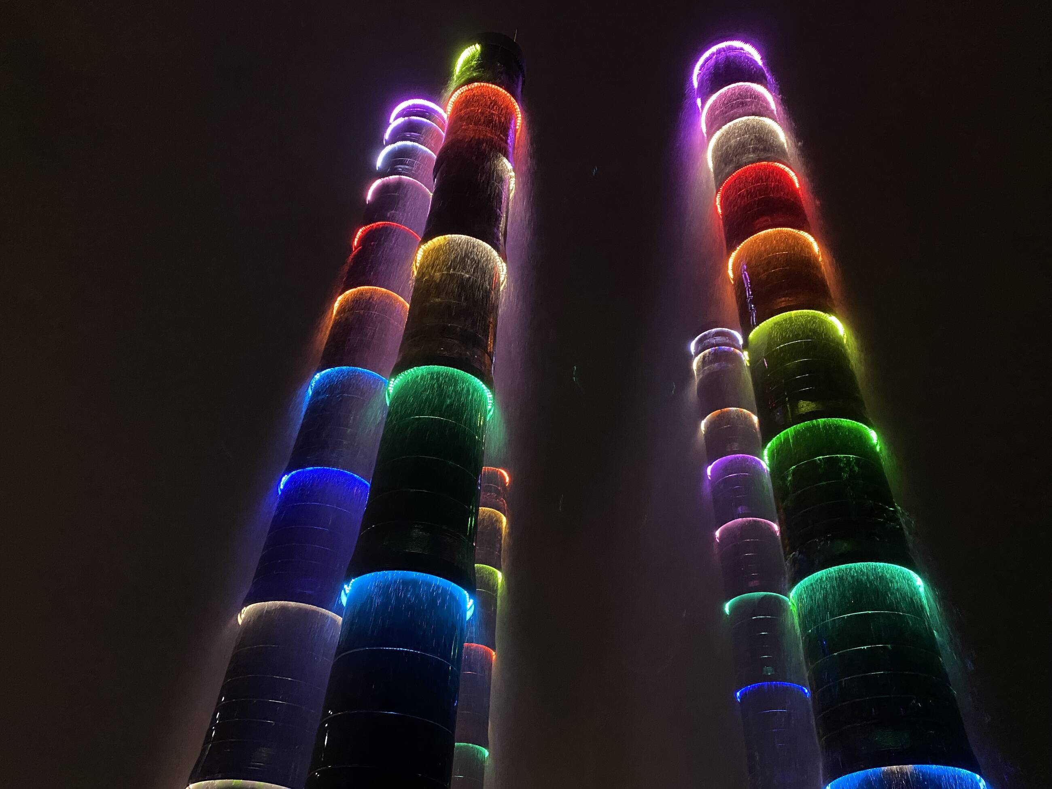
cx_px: 526
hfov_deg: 67.3
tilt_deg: +41.7
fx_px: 790
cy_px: 394
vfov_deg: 53.1
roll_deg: -3.7
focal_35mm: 26
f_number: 1.8
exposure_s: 1/35
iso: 640
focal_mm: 4.25
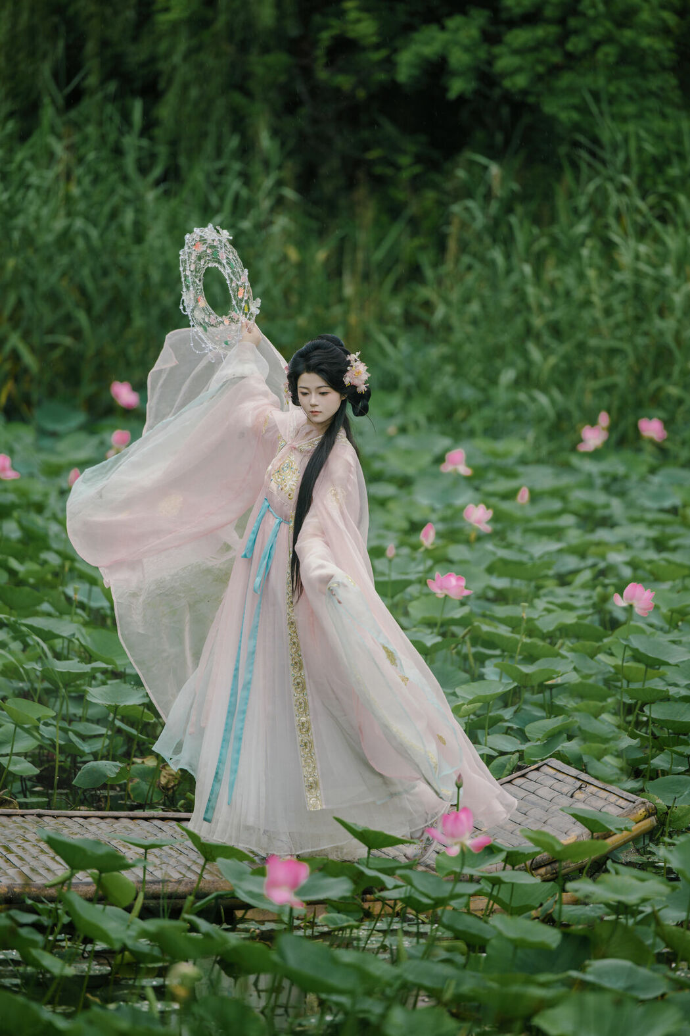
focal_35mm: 199
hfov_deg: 6.9
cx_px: 345
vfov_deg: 10.3
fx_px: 5721
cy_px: 518
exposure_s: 1/400
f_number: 2.8
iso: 100
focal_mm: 200
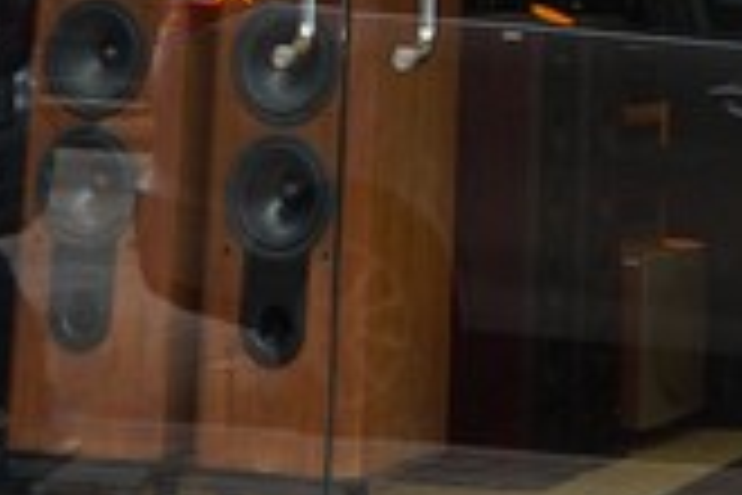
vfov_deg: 9.4
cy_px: -682
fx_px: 2700
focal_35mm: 131
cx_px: 738
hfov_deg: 15.4
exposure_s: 1/125
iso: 250
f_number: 5.6
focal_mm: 24
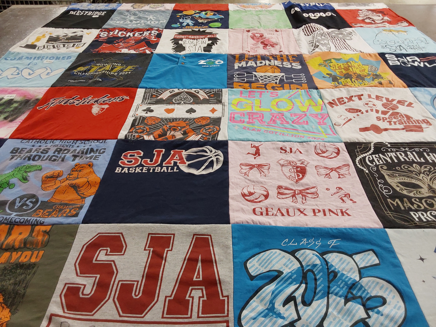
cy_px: 164
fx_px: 353
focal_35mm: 28
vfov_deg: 49.7
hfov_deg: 63.4
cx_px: 218
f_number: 1.9
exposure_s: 1/60
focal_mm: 2.91
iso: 100
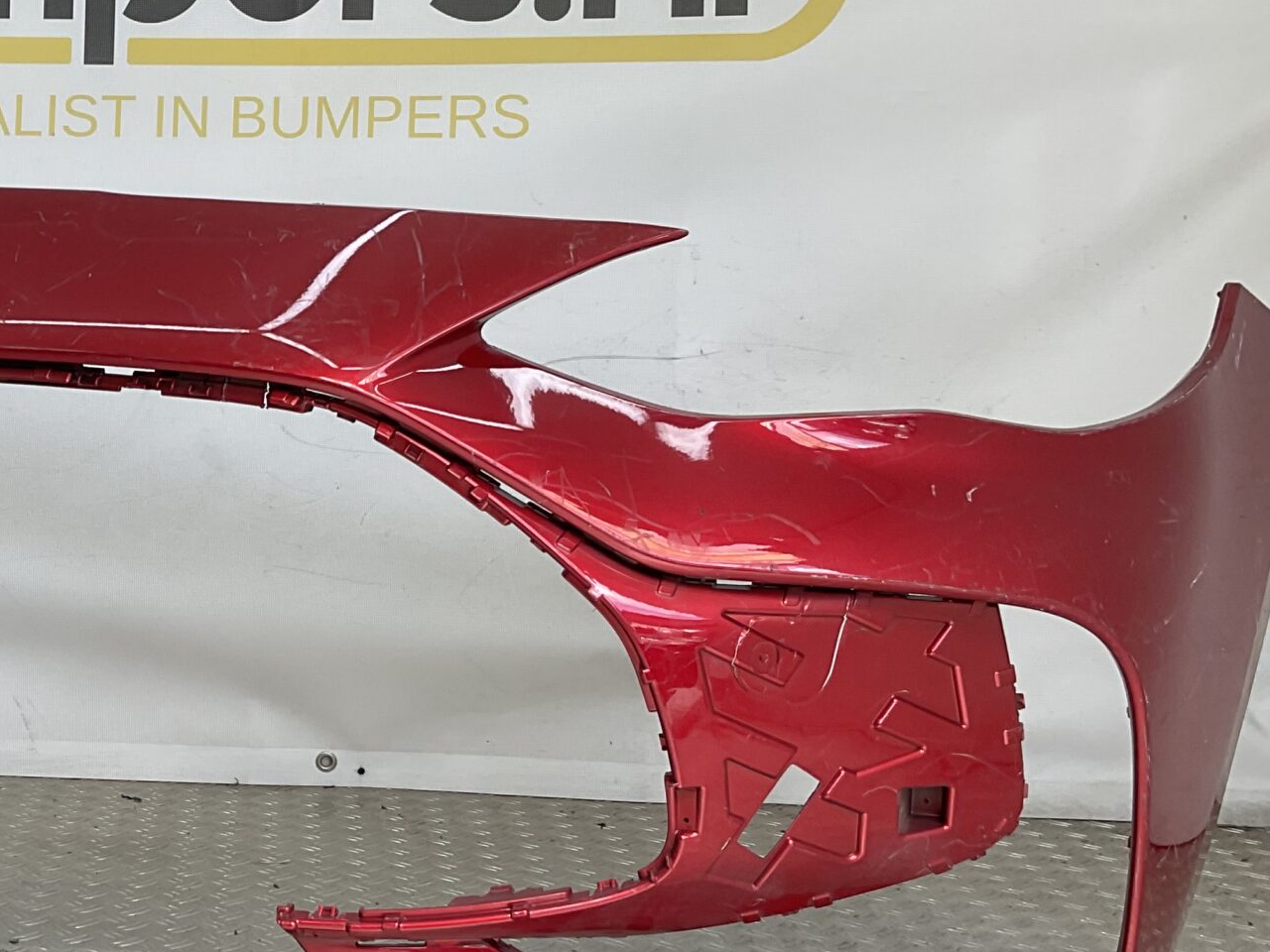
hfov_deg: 31.6
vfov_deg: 25.2
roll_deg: -2.8
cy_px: 600
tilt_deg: -8.3
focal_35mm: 58
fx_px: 2128
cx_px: 109
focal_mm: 3
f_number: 1.8
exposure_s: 1/199
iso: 16
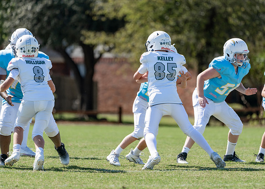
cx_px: 151
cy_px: 87
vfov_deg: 3.1
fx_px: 3500
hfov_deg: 4.3
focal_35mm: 465
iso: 250
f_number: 5.6
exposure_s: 1/1250
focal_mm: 400
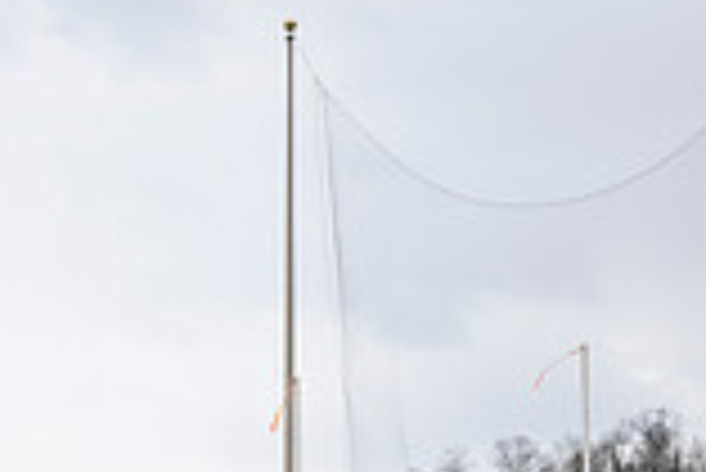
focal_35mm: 151
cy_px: 843
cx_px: -198
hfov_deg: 13.1
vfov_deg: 8.7
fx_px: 2964
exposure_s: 1/500
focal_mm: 41
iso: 160
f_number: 2.8
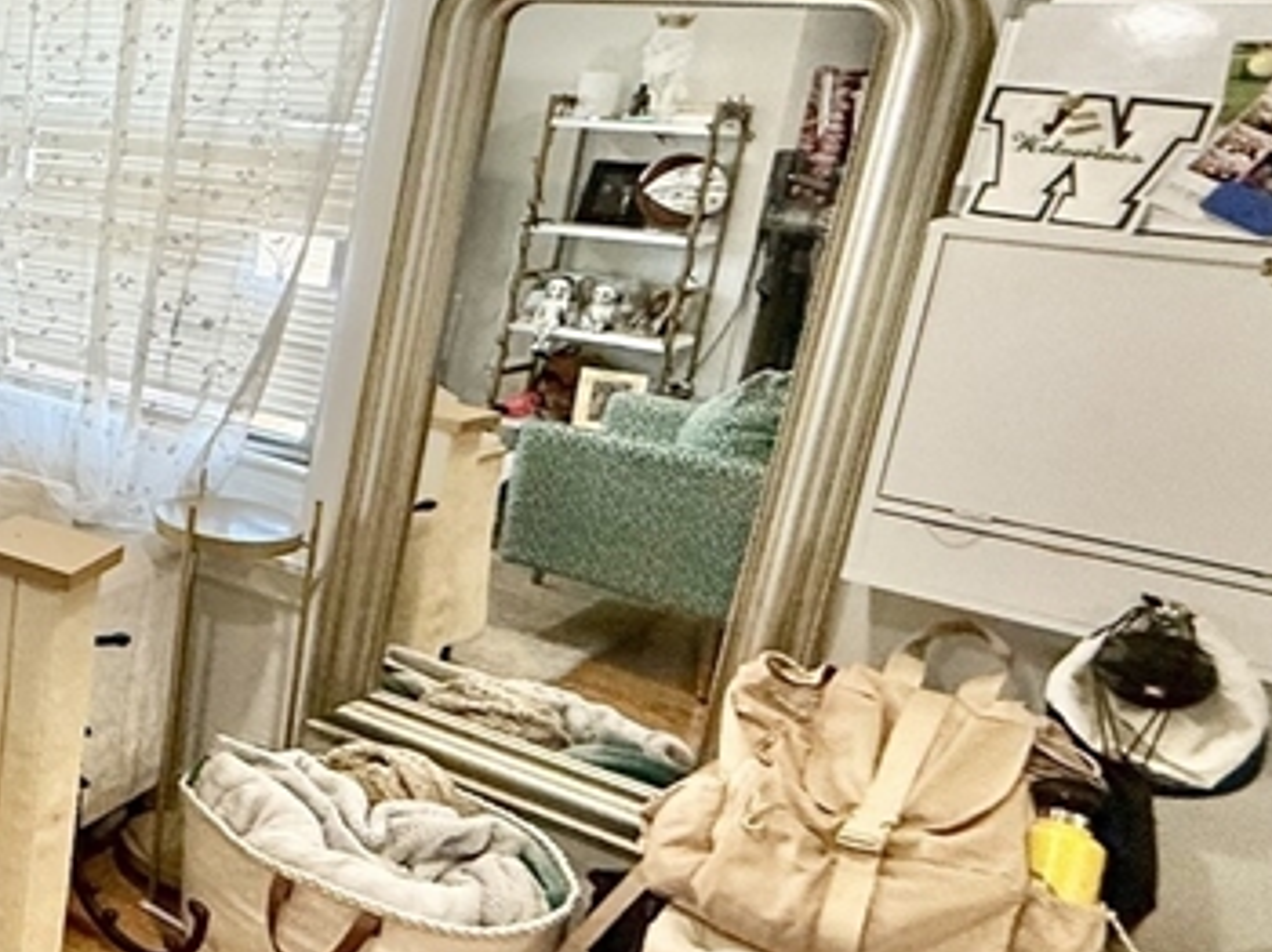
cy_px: 363
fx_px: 1506
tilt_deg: -13.7
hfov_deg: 30.7
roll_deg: -0.7
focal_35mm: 41
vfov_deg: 34.9
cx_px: -534
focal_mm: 2.22
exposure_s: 1/120
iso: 160
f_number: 2.2
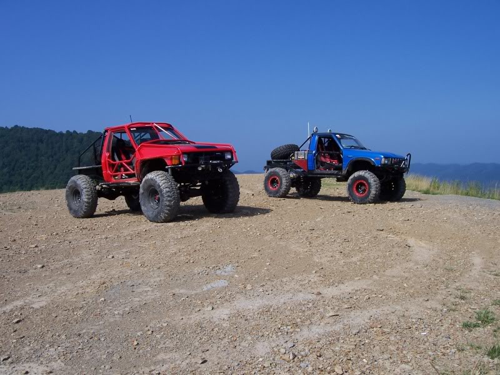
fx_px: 491
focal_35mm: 34
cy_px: 188
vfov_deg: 41.8
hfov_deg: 54.0
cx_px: 250
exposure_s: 1/750
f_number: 5.6
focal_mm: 5.6
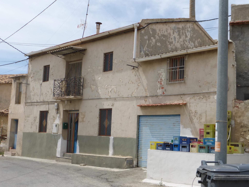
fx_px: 317
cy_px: 94
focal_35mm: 44
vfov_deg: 32.9
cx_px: 124
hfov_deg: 42.9
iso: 100
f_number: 4.1
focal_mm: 7.9
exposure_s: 1/1300
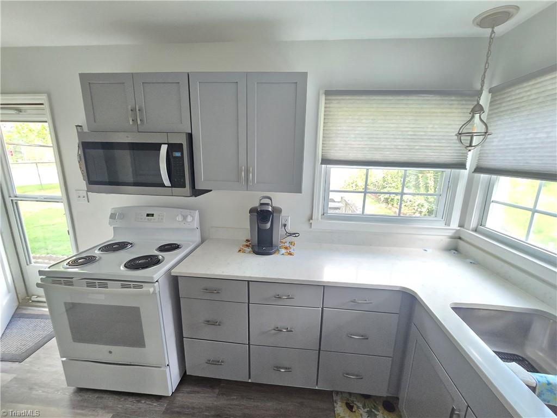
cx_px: 278
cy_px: 209
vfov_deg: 89.9
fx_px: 209
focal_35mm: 13
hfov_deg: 106.2
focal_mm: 2.2
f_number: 2.2
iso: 400
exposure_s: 1/60
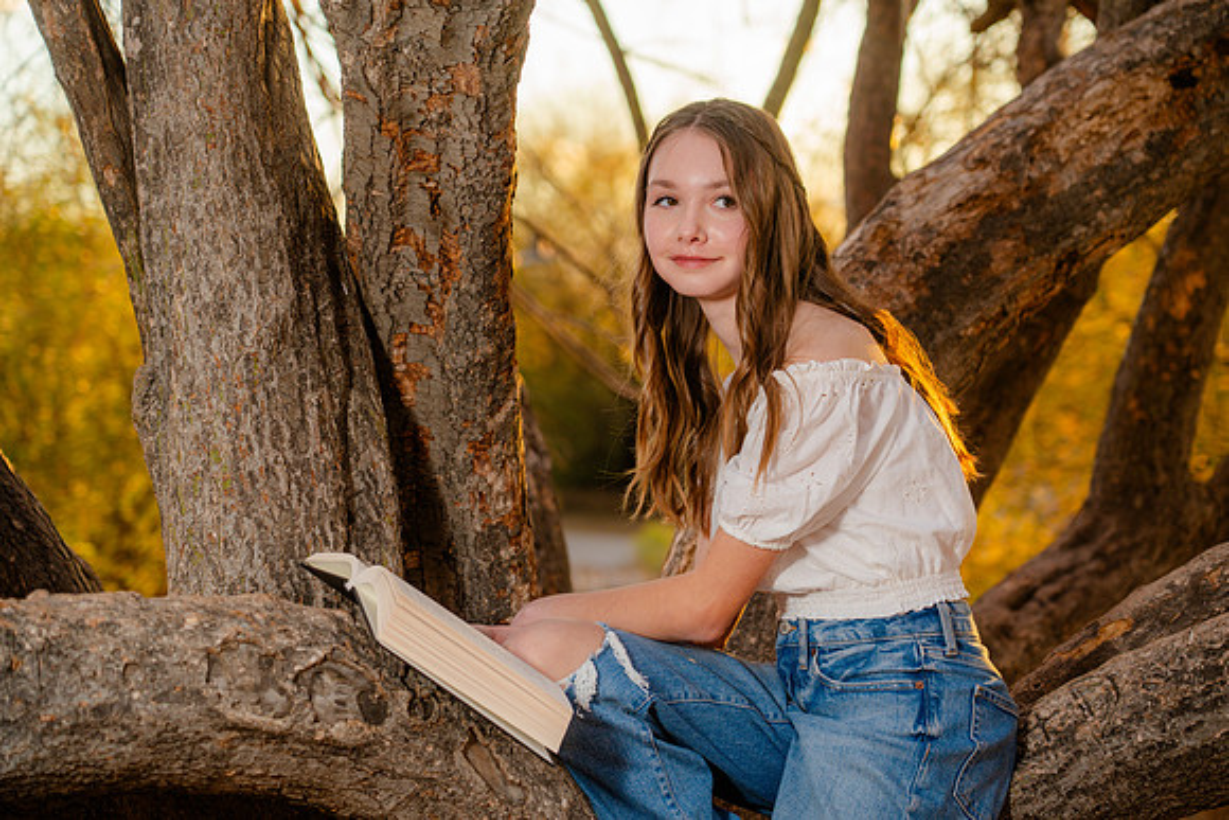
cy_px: 410
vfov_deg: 15.2
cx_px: 614
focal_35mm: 90
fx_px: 3073
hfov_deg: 22.6
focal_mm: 90
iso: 250
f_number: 4
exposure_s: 1/200
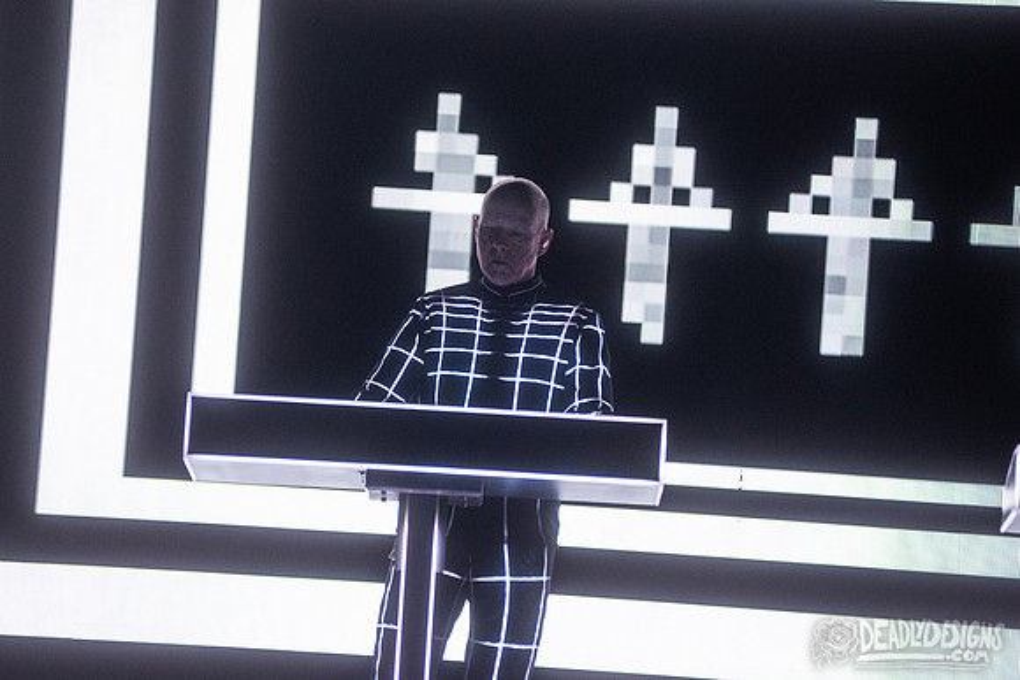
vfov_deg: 5.3
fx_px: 7287
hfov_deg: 8.0
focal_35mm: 257
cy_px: 320
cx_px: 472
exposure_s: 1/320
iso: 2500
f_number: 3.2
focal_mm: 200
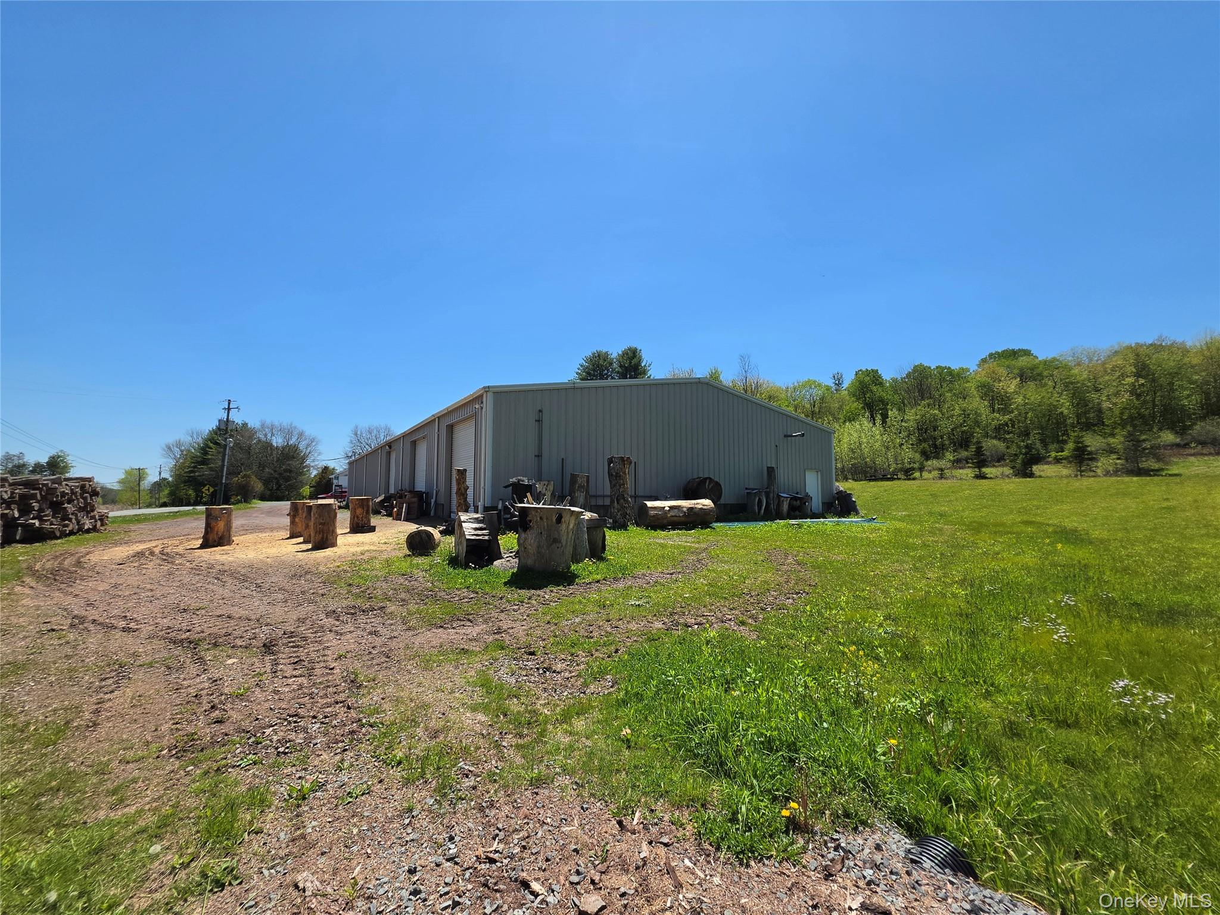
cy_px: 458
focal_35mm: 13
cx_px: 610
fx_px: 458
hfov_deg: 106.2
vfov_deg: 89.9
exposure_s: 1/1884
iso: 32
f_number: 1.9
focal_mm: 2.2
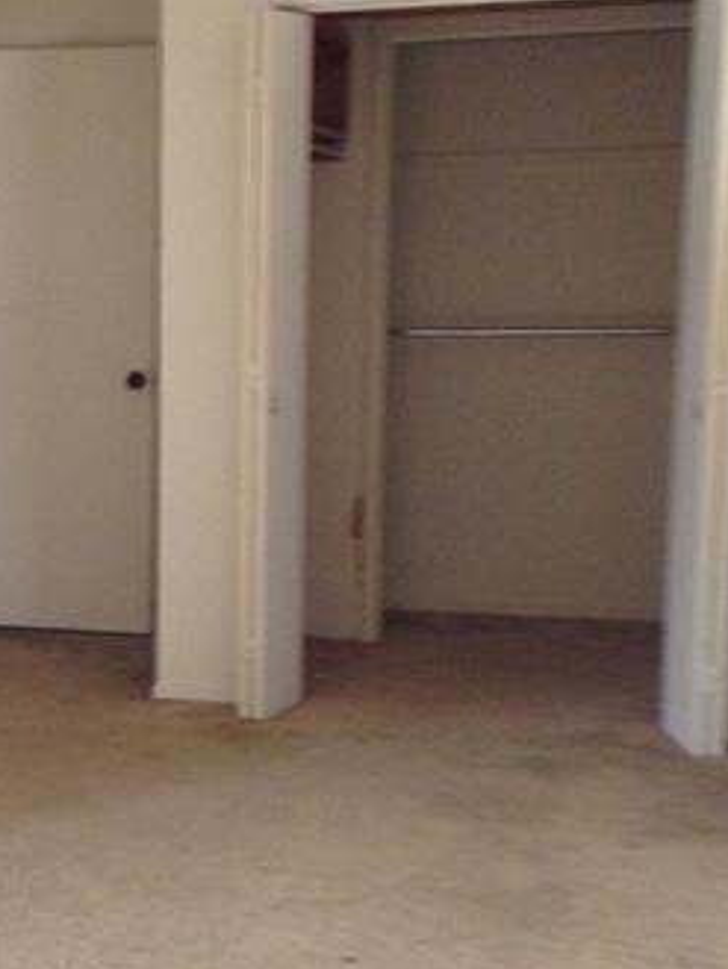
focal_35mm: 77
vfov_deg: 25.3
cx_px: -15
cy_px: 465
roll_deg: -0.5
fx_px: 2158
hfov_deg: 18.6
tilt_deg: -8.0
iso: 160
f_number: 2.4
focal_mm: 4.12
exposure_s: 1/20
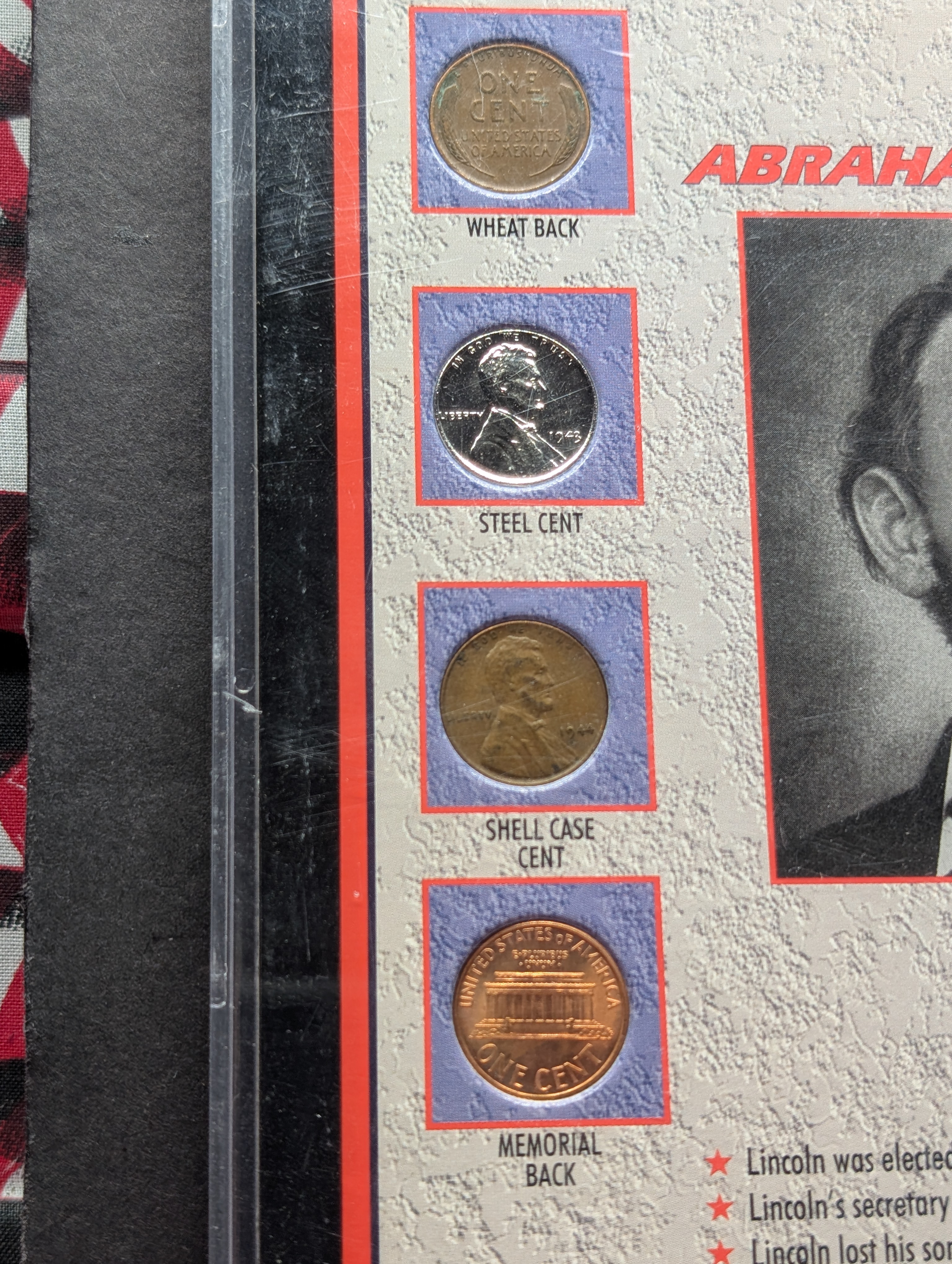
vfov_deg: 38.9
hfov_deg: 29.7
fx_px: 1792
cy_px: 632
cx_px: 476
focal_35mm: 49
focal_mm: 6.9
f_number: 1.68
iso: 35
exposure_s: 1/24.6
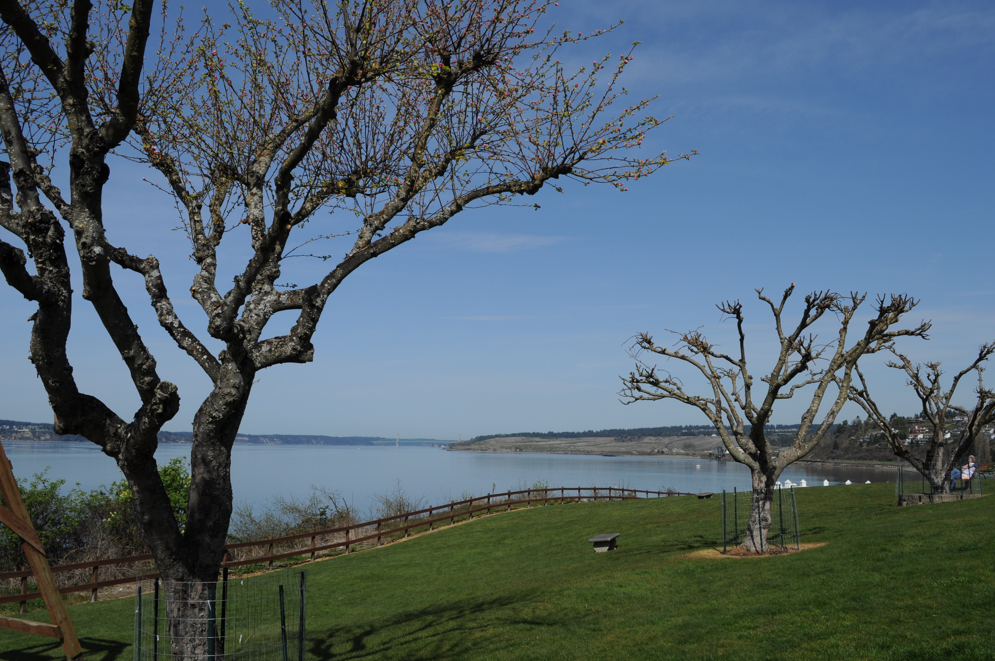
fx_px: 911
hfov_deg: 57.3
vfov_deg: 39.9
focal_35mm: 33
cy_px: 330
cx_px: 498
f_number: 13
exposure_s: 1/640
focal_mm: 22
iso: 200
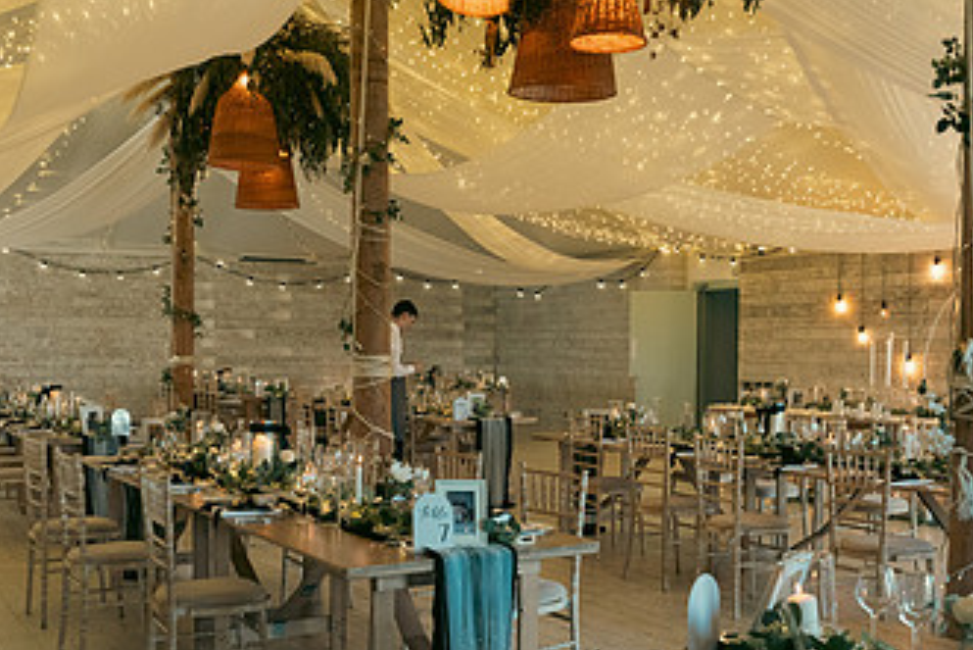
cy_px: 425
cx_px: 511
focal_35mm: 42
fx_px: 1136
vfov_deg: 31.7
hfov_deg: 46.4
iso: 2500
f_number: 5.6
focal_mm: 24
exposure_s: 1/200
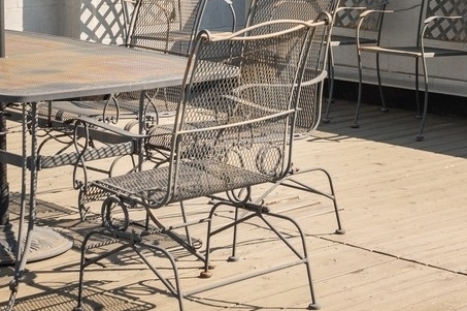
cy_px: -98
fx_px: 1374
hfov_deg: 19.0
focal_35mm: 106
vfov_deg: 12.5
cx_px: 396
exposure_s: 1/80
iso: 100
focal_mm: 30
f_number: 11
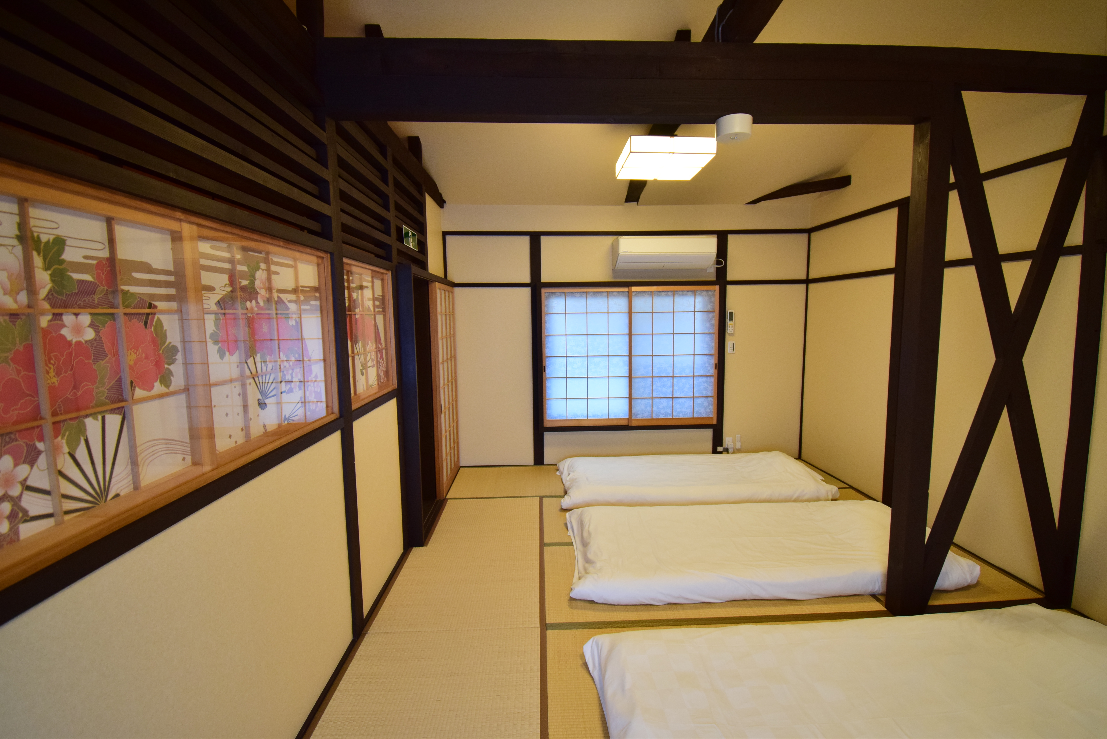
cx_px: 554
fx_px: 461
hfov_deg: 100.4
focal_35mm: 15
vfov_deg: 77.4
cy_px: 370
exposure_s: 1/60
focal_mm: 10
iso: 800
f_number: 4.5
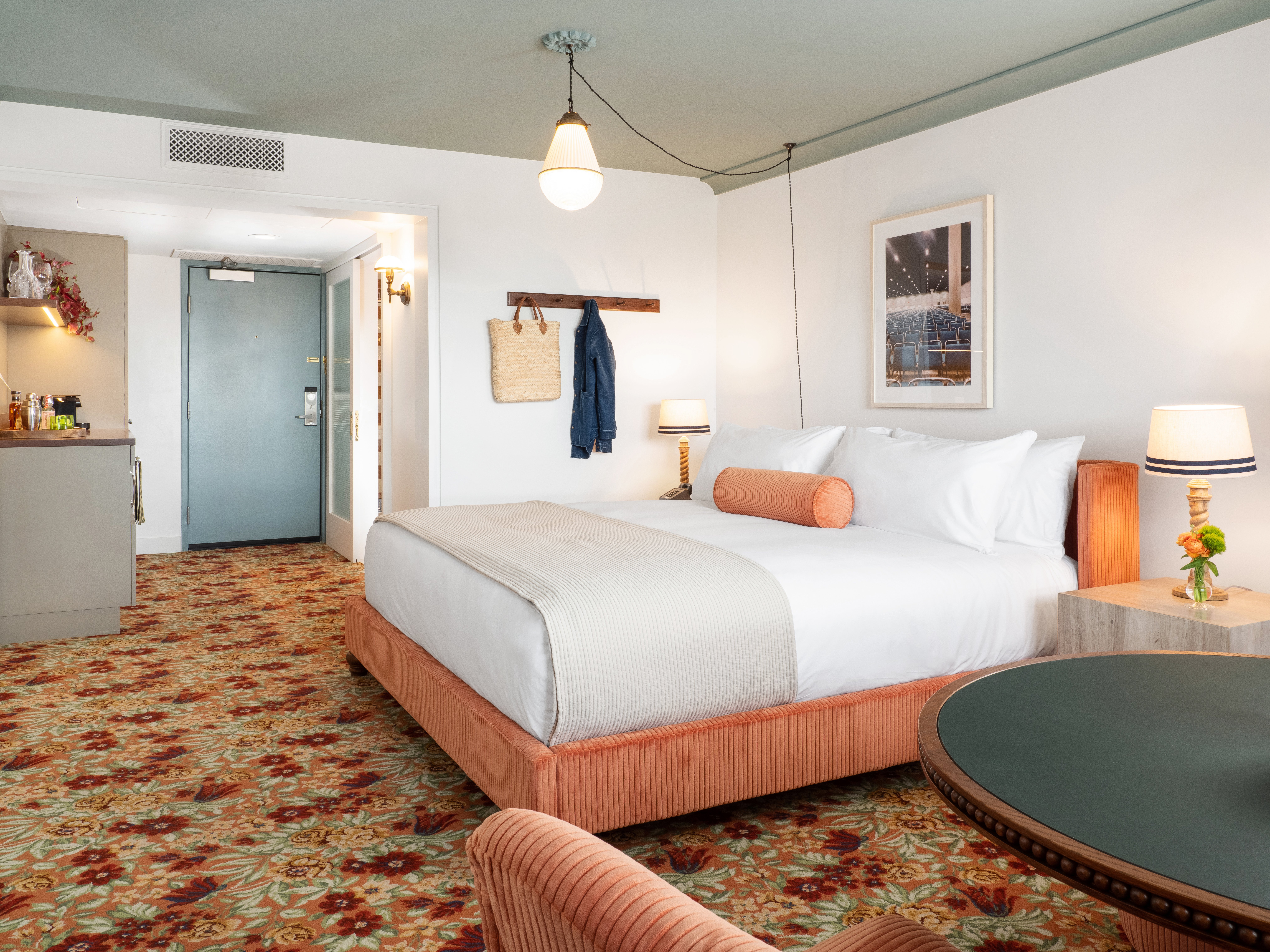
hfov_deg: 69.4
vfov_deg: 54.9
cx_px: 635
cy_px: 476
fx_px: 917
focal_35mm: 25
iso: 400
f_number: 22
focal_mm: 32
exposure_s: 1
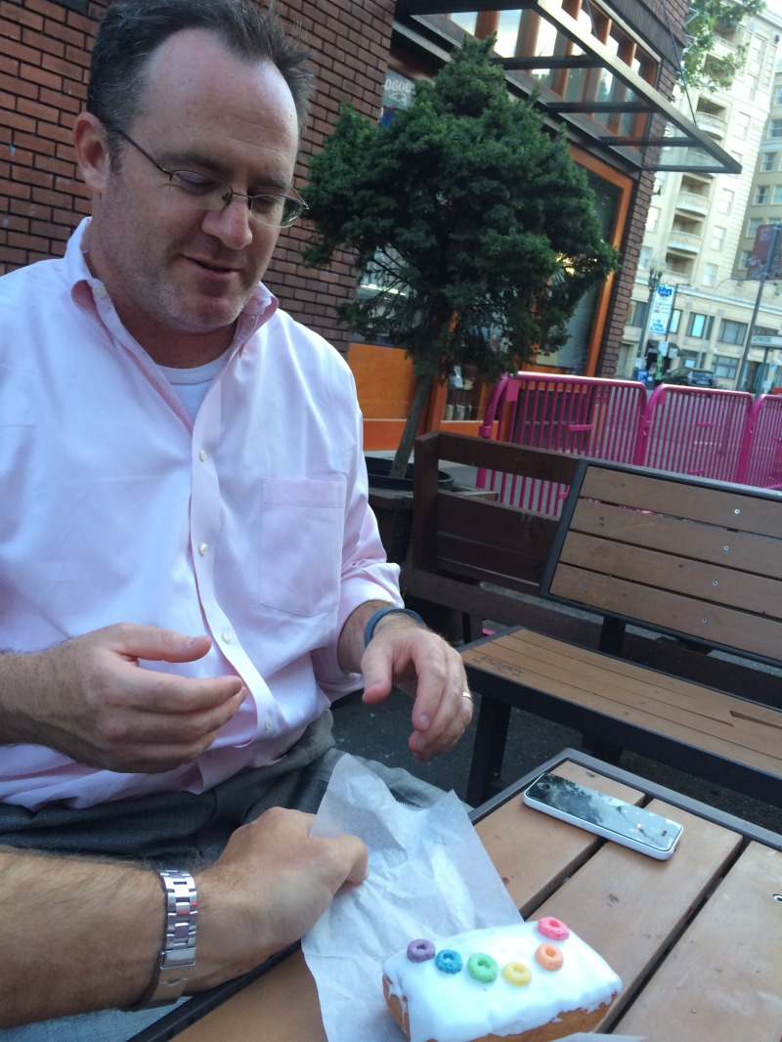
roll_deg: -4.2
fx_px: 873
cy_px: 521
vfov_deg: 61.6
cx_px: 391
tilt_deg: -10.2
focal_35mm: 29
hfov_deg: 48.2
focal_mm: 4.15
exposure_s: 1/40
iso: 40
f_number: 2.2
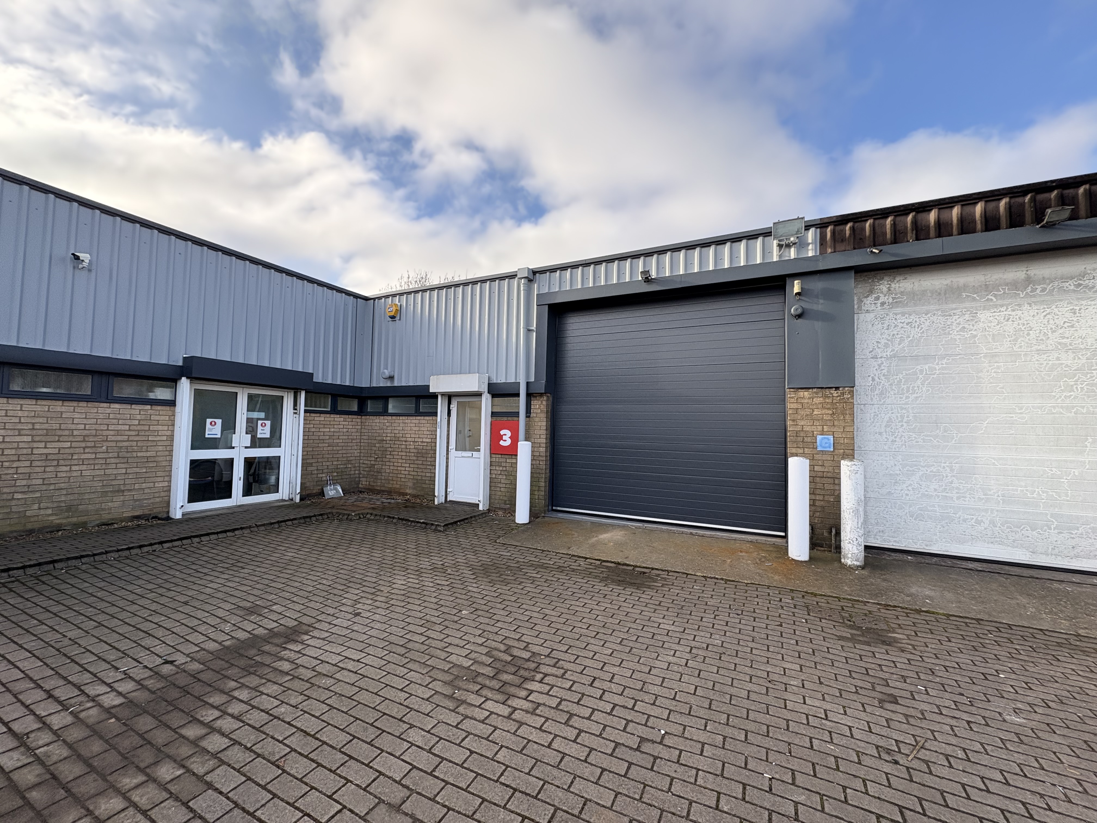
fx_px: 444
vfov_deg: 85.7
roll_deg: -1.5
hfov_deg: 102.1
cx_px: 548
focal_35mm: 14
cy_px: 412
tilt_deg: +1.9
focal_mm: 2.22
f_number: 2.2
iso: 64
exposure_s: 1/473
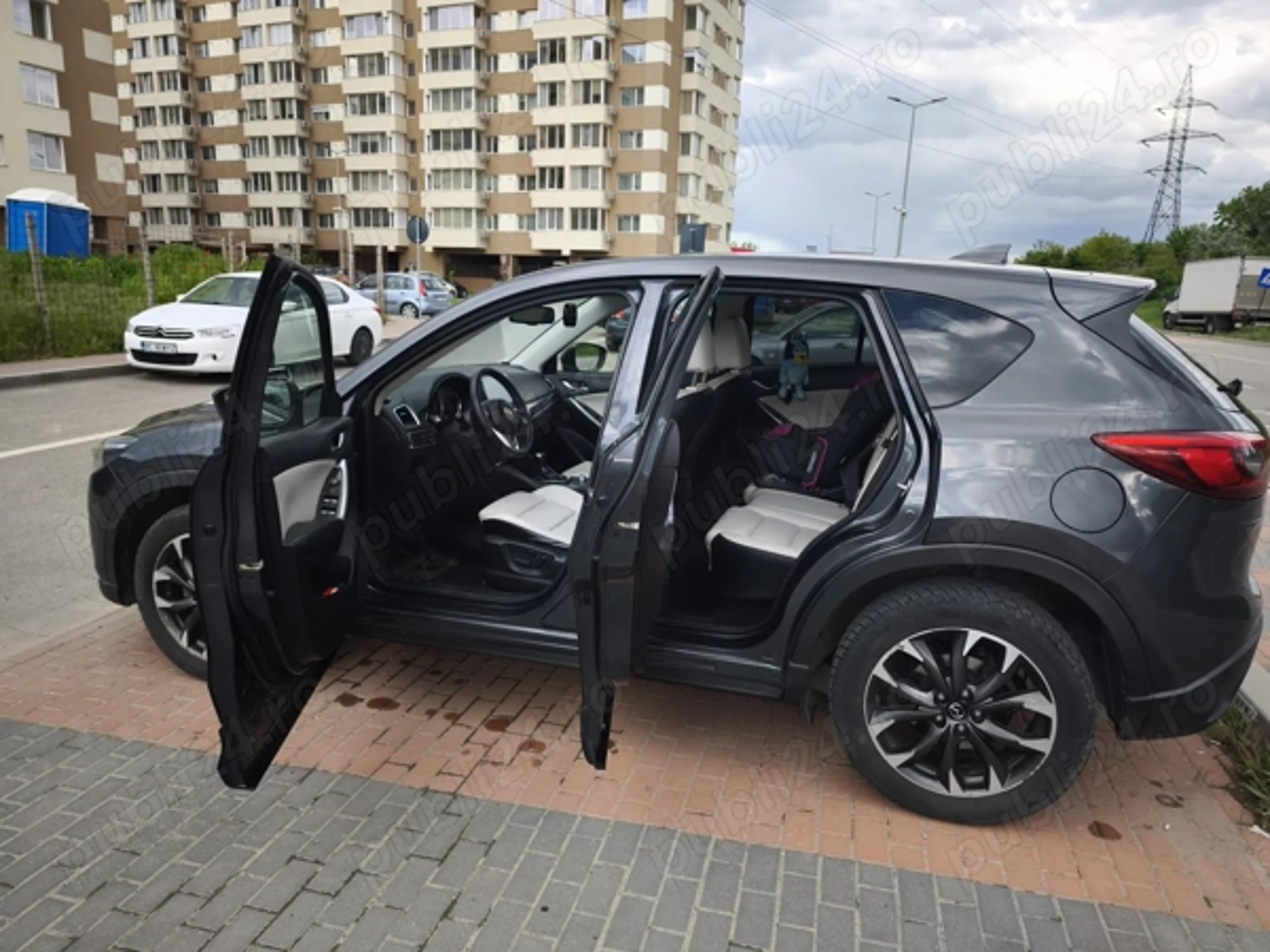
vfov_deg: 58.9
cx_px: 635
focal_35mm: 23
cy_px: 476
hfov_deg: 73.9
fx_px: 844
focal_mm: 6.57
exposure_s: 1/533
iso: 50
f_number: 1.6
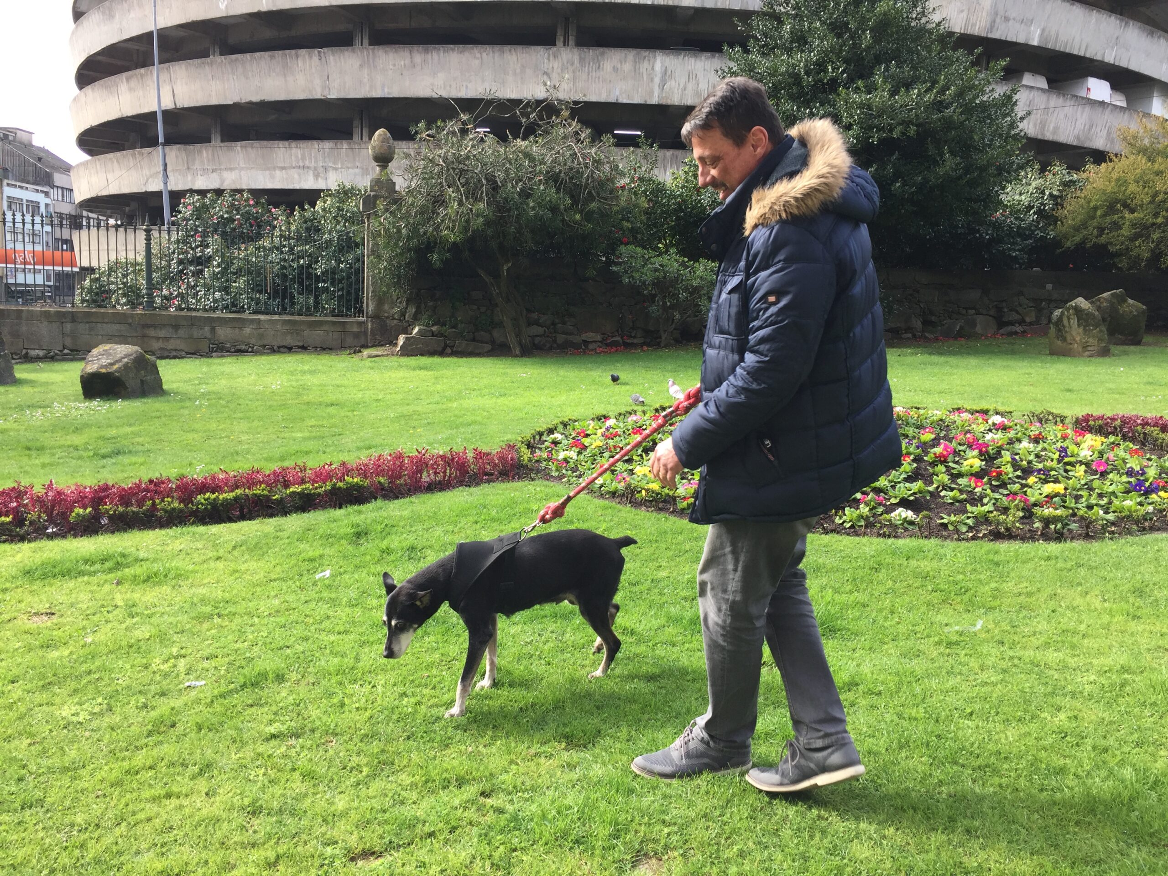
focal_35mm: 29
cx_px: 584
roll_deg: -2.7
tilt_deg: -7.3
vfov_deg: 48.2
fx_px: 979
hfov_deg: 61.7
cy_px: 438
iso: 32
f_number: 2.2
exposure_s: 1/258
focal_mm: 4.15
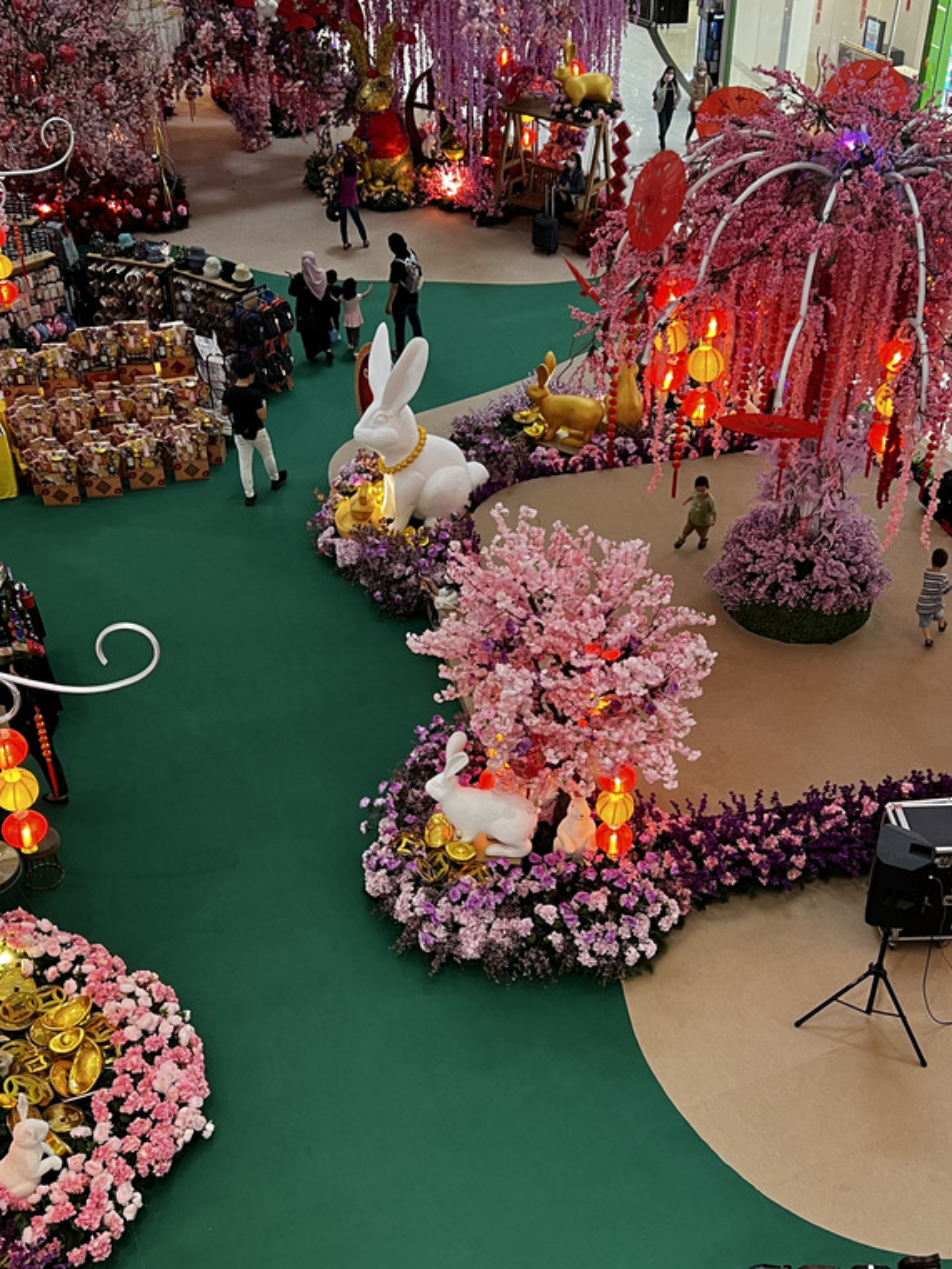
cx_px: 470
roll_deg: +1.2
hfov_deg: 35.1
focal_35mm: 41
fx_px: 1503
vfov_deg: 45.7
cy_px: 717
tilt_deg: -38.5
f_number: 1.5
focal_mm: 5.7
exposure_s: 1/50
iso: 160
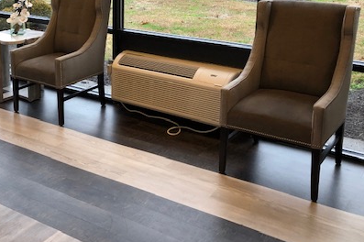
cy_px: 46
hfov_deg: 40.9
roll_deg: +1.1
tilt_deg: -13.7
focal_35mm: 47
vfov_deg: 28.0
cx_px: 96
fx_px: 475
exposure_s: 1/30
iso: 25
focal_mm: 3.99
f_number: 1.8
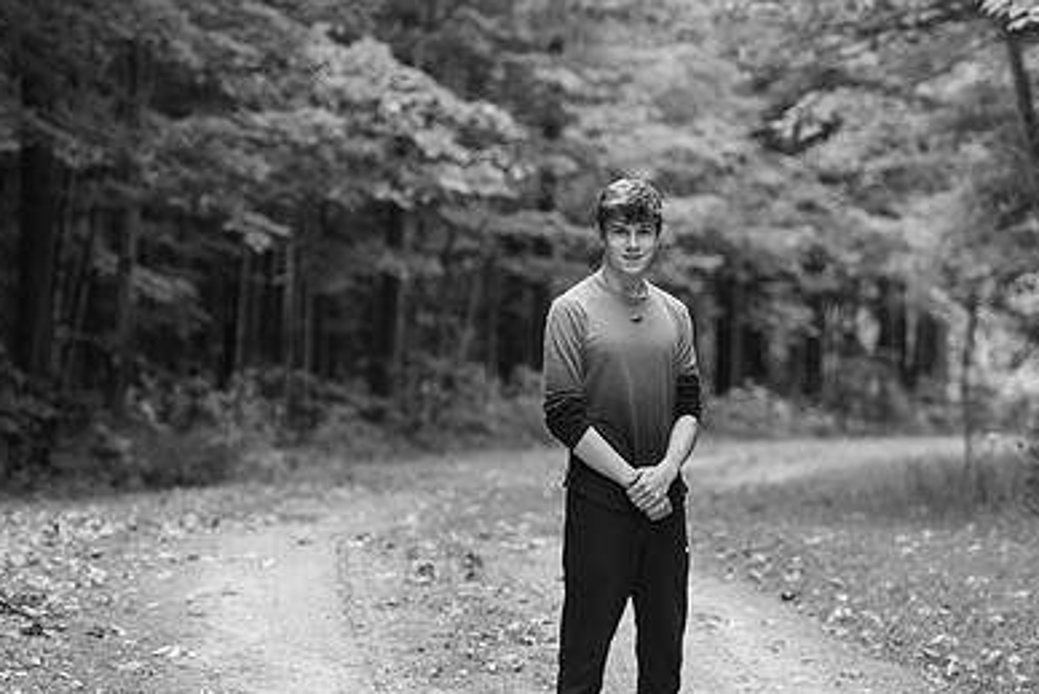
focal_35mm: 157
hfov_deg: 13.1
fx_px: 4533
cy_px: 430
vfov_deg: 8.7
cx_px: 635
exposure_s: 1/320
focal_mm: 105
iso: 500
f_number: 2.8
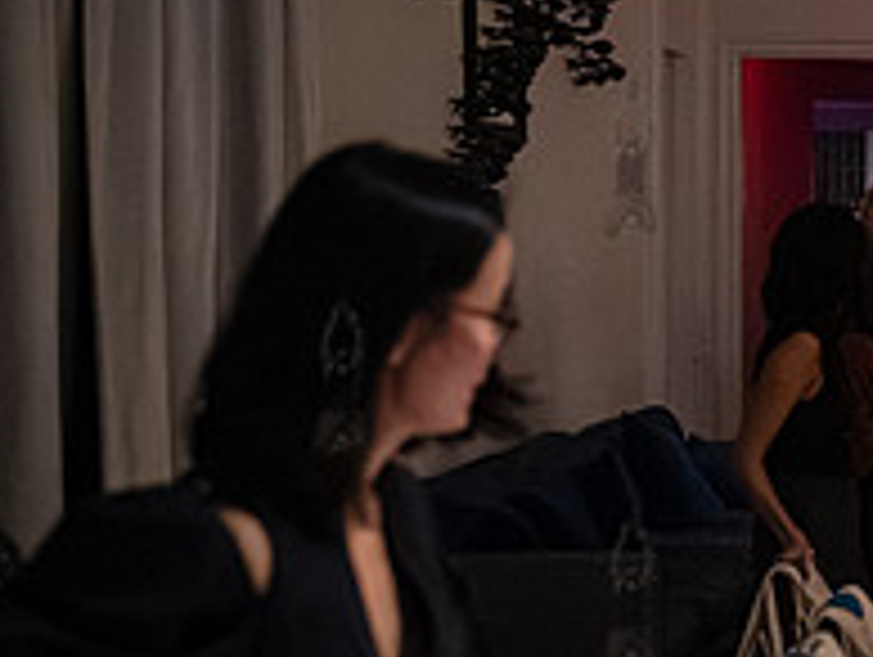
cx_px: 1206
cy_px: 374
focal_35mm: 102
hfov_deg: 17.7
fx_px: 2576
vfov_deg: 14.5
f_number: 2.8
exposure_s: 1/160
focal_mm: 35
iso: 16000
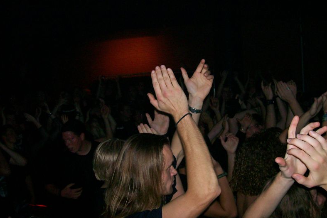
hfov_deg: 50.7
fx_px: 345
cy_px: 102
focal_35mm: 38
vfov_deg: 35.1
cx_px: 165
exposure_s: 1/64
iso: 140
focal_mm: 6
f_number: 2.7
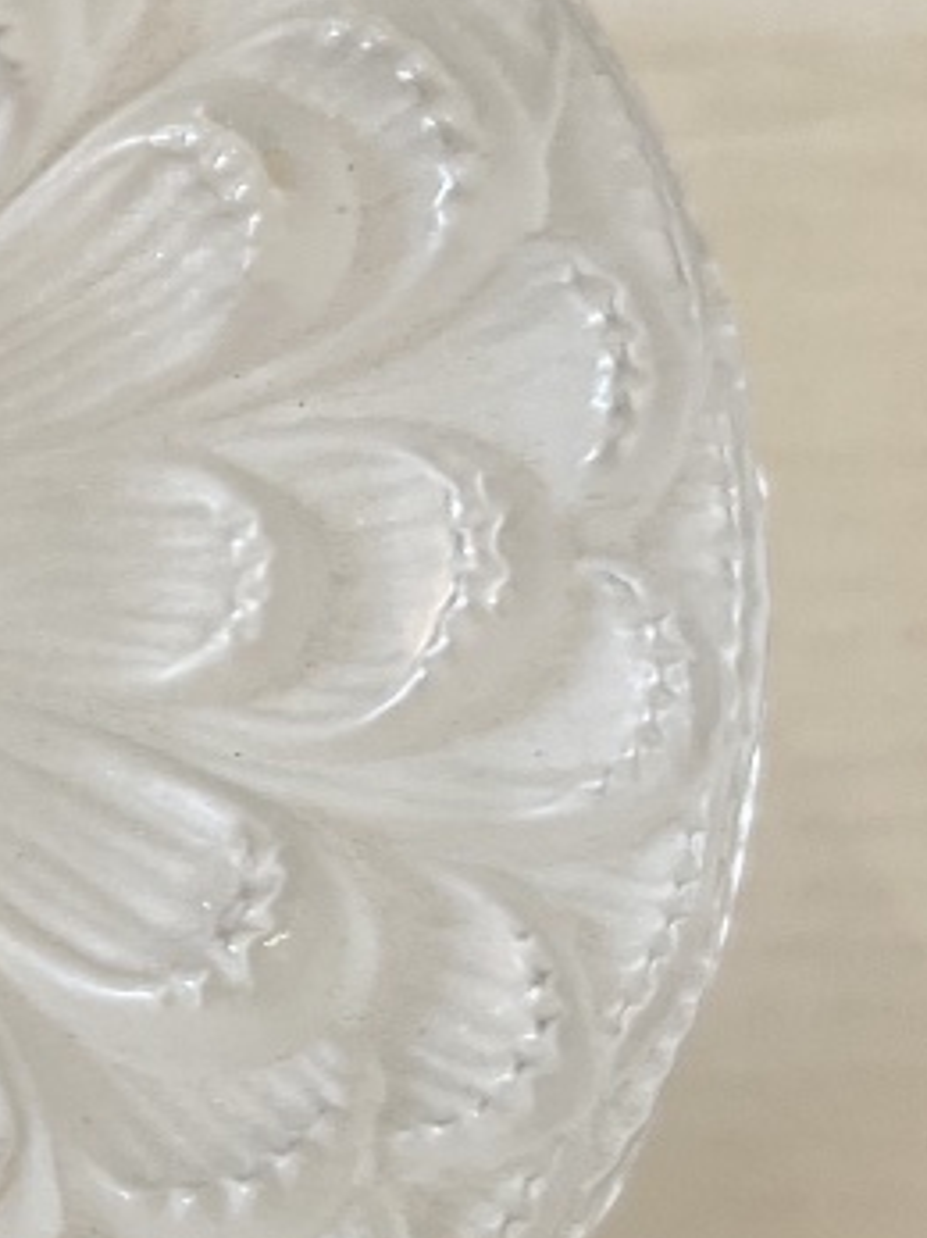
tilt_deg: -85.7
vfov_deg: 21.7
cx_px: -353
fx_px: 3216
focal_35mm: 90
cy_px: 863
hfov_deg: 15.4
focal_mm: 5.1
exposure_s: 1/121
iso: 100
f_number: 1.6
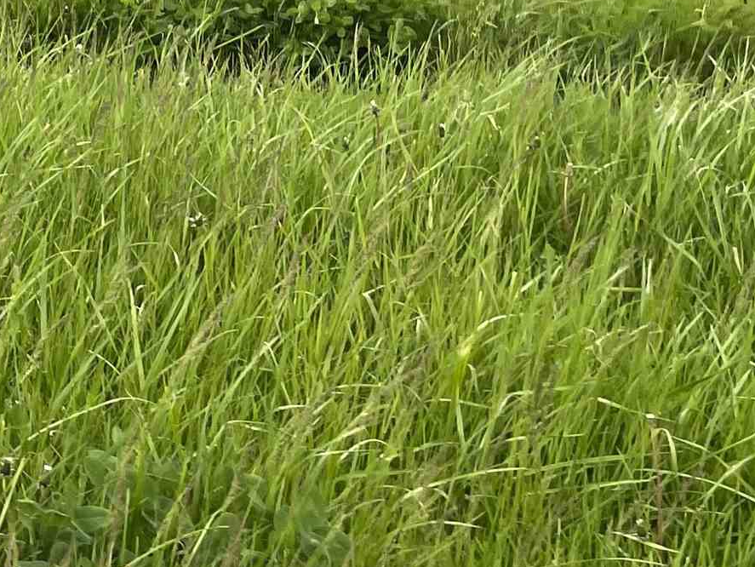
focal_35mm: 90
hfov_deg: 18.4
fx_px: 1964
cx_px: -482
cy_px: -95
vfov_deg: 15.9
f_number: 1.6
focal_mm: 4.2
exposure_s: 1/217
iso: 32
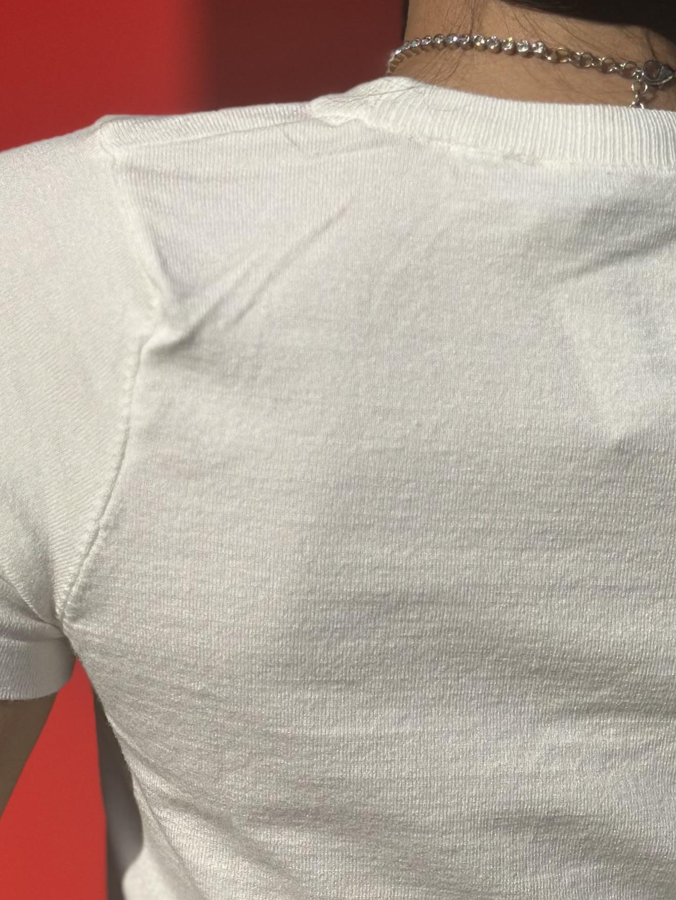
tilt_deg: -17.4
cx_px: 471
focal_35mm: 110
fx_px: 2863
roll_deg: -0.7
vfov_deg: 17.7
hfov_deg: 13.4
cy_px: 727
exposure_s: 1/18868
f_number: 1.78
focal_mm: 6.86
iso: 64
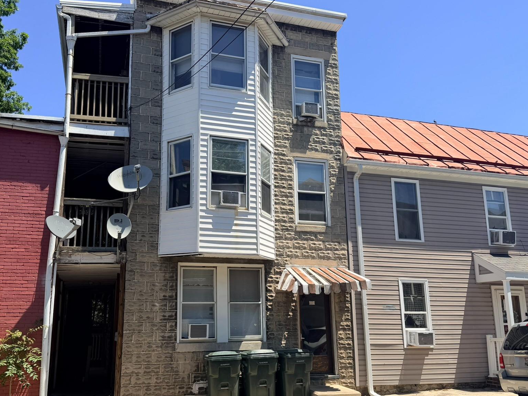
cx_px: 239
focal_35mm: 32
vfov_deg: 44.1
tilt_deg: +11.1
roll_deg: +0.5
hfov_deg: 56.7
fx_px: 488
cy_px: 225
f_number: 1.78
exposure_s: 1/3425
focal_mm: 6.76
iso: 80
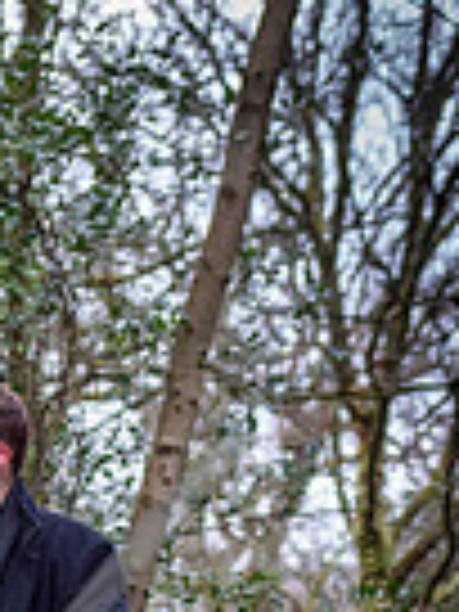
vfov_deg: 6.9
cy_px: 886
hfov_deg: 5.2
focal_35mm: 285
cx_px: -200
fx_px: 5039
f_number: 2.5
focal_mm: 43
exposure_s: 1/320
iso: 640
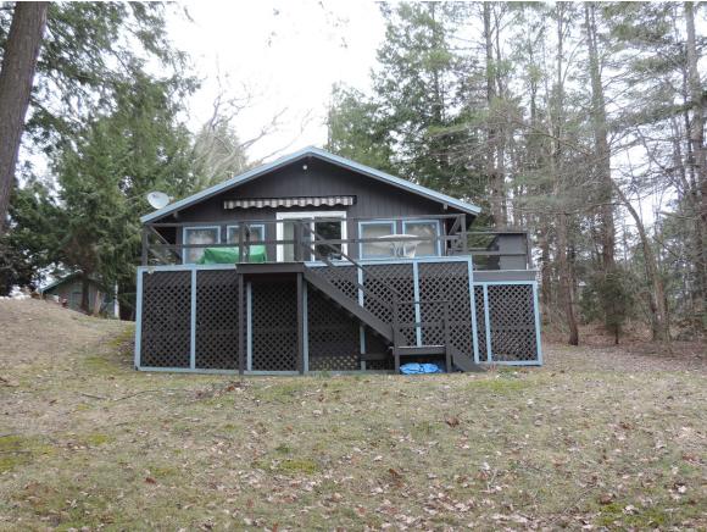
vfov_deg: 40.8
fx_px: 715
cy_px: 266
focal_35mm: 35
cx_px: 354
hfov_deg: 52.6
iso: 80
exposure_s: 1/100
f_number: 3.3
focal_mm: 6.2
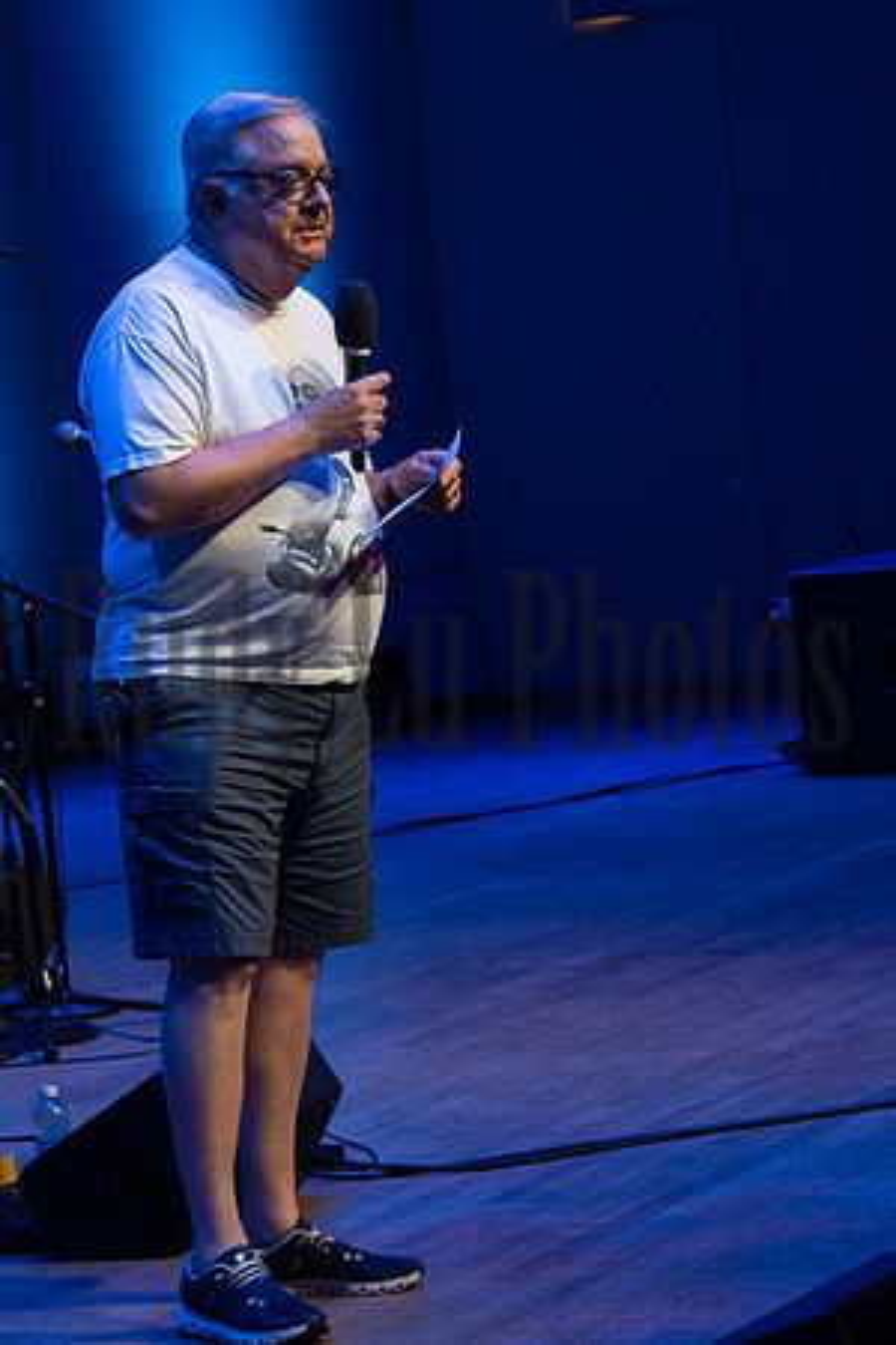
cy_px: 672
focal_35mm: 144
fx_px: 5376
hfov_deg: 9.5
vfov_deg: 14.3
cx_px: 448
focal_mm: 96
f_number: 8
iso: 800
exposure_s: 1/80
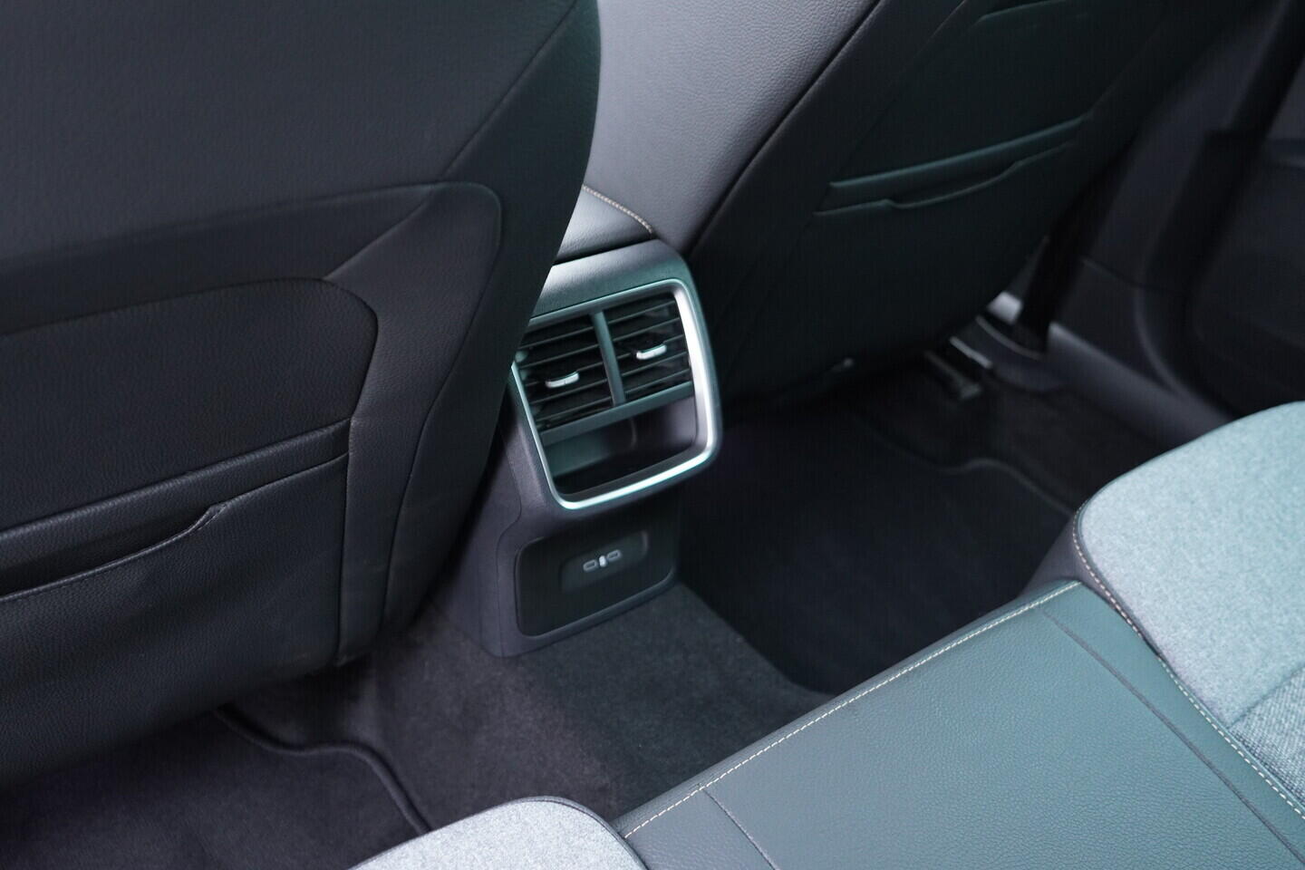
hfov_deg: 53.1
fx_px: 1305
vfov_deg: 36.9
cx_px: 652
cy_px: 435
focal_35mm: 36
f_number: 2.8
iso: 1600
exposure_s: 1/40
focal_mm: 24
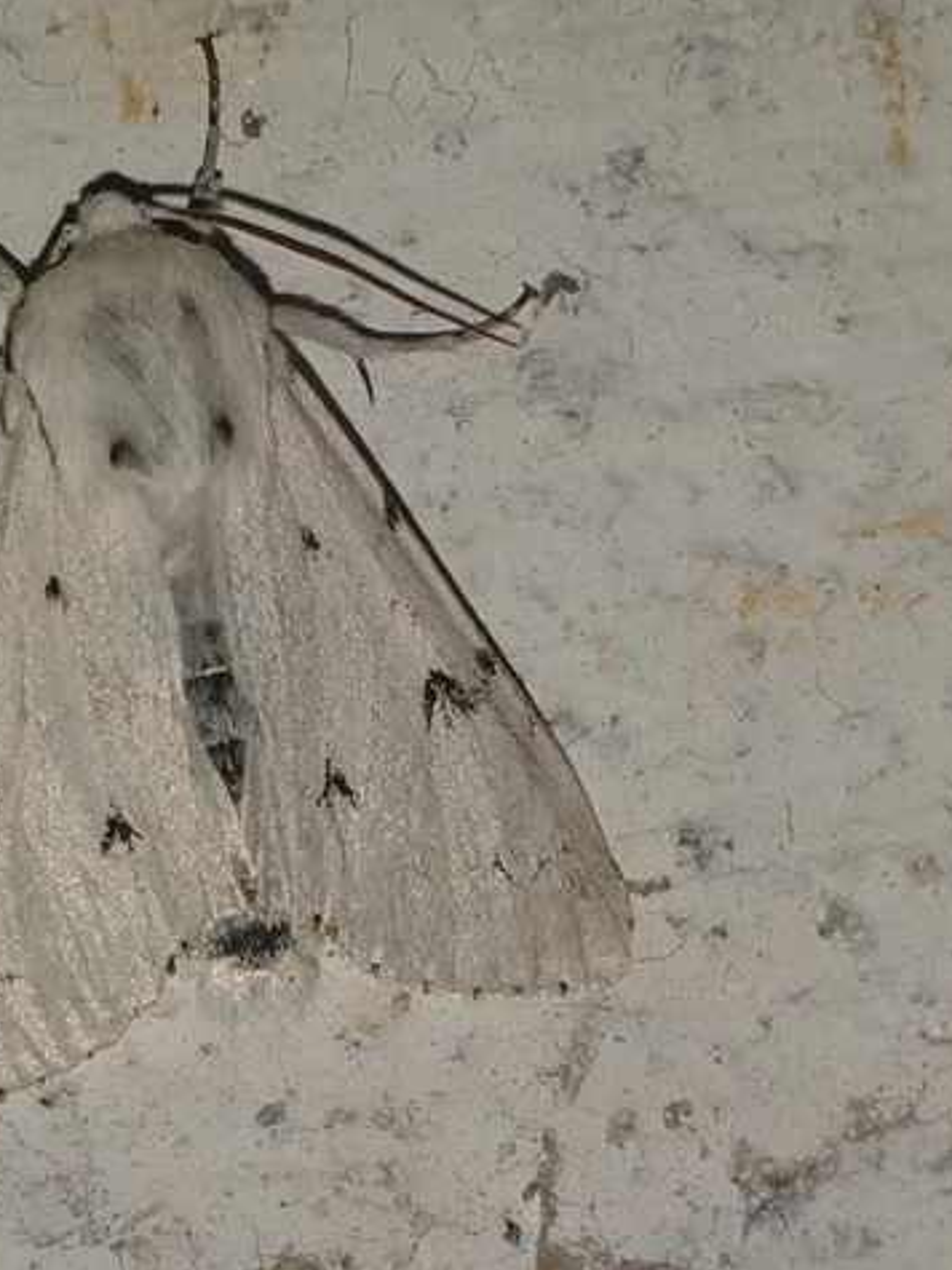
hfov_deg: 39.4
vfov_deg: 52.6
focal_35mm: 35
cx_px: 217
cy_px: 635
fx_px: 1284
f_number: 2.4
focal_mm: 4.3
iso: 50
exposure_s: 1/2404
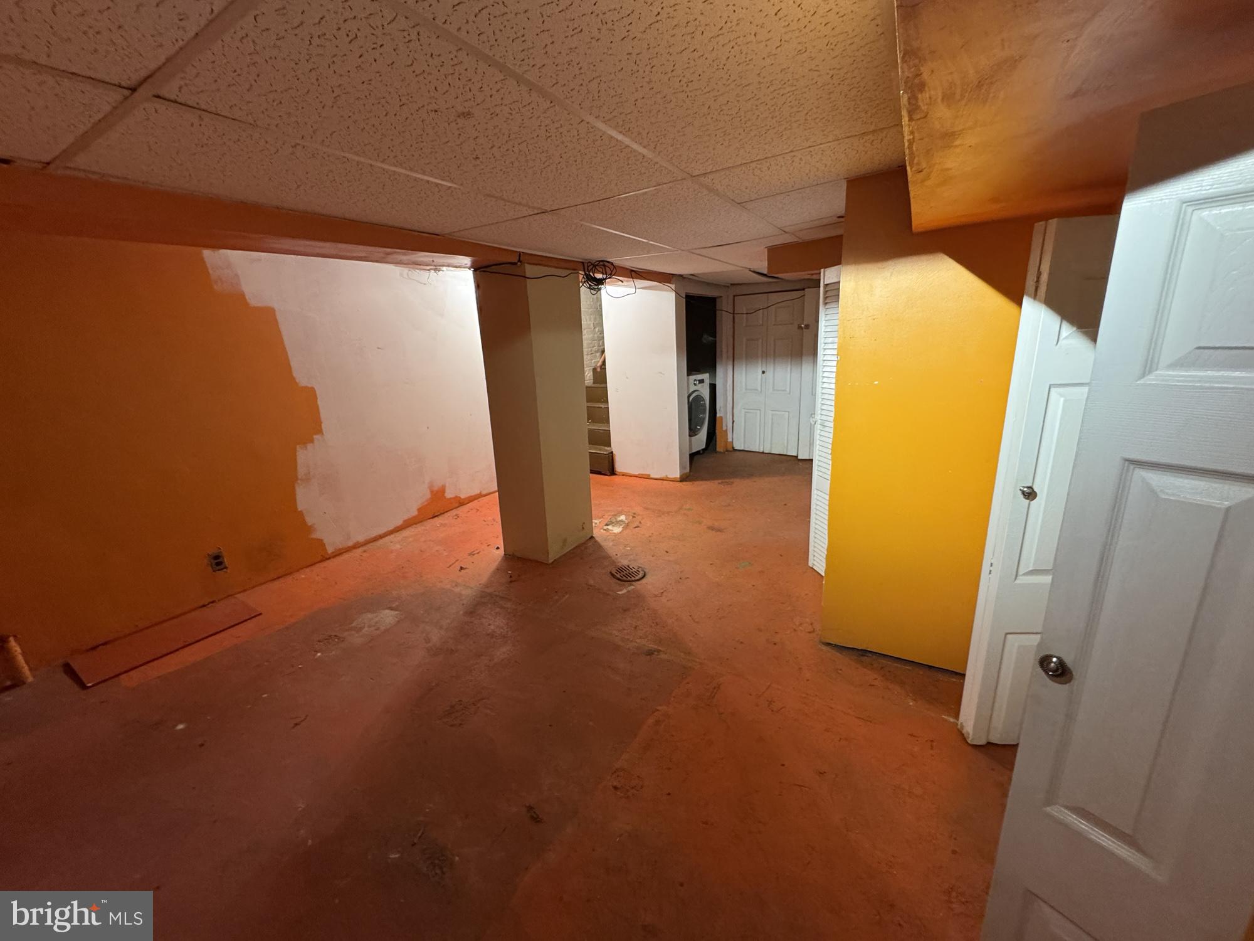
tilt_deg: -15.5
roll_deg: +4.0
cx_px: 627
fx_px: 507
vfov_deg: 85.7
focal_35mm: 14
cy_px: 470
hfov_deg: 102.1
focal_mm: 2.22
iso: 320
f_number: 2.2
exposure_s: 1/60
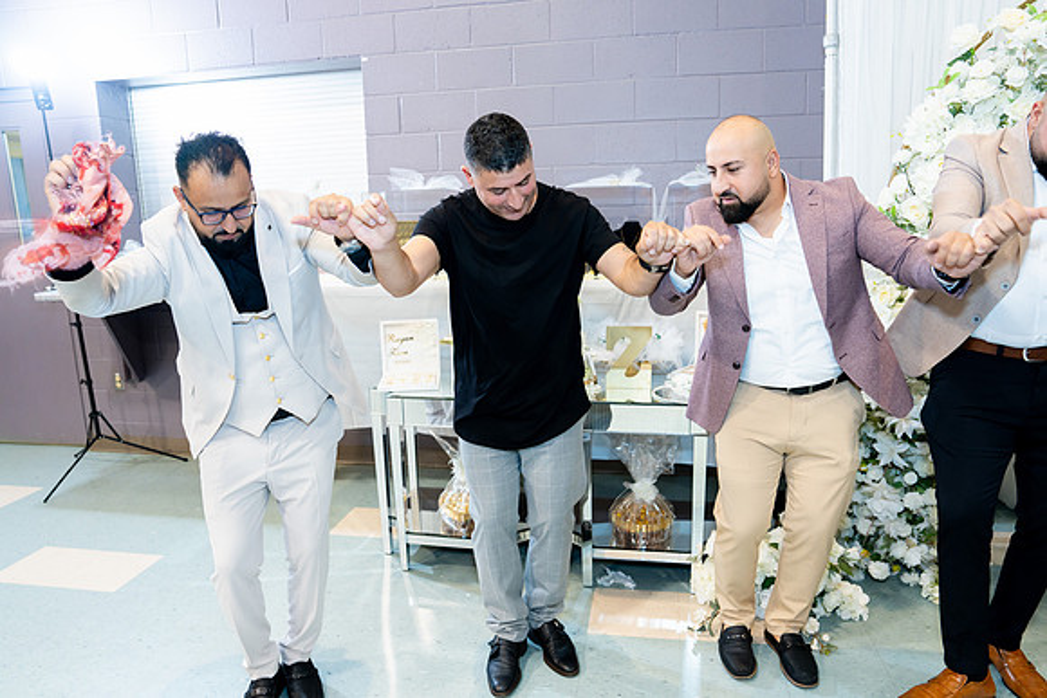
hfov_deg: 73.7
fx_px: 698
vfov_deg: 53.2
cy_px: 349
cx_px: 524
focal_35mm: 24
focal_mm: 24
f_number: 2.8
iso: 800
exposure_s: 1/160
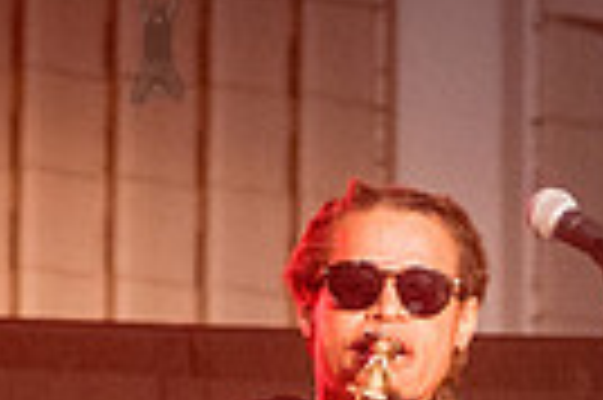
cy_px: 772
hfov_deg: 3.5
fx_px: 9737
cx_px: 984
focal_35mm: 582
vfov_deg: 2.3
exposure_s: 1/400
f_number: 4
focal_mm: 105
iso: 3200
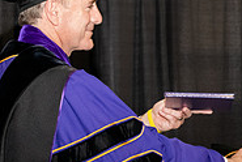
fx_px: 1475
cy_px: 108
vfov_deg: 6.3
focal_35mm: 219
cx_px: 348
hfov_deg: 9.2
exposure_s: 1/200
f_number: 5.6
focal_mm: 70
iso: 2500
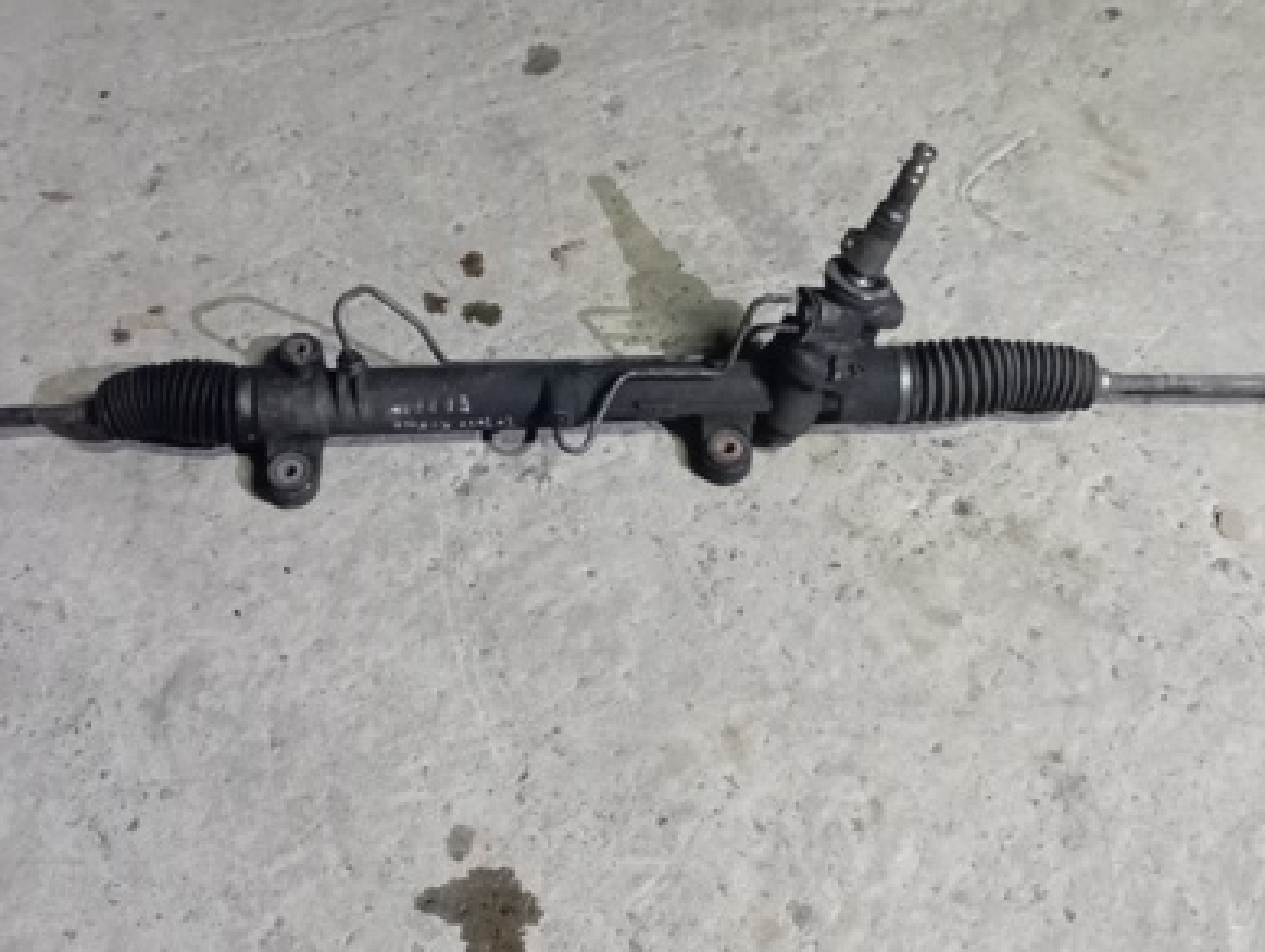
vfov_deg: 31.5
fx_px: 1683
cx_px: 585
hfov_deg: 41.2
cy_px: 381
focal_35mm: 46
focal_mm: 4.22
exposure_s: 1/20
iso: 1309
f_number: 1.8
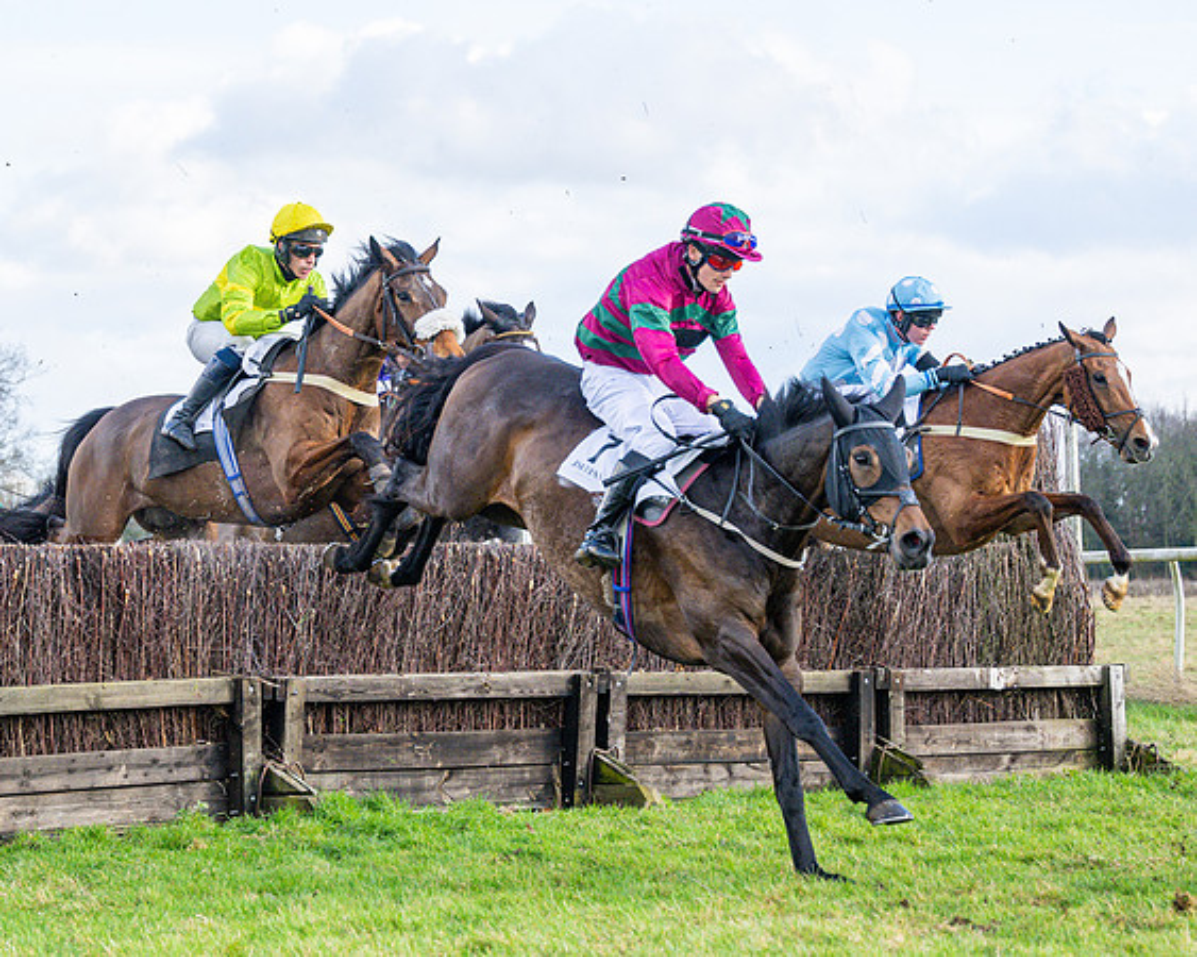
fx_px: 4020
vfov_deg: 13.6
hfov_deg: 16.9
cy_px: 407
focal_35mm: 114
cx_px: 328
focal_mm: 70
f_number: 4
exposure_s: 1/2000
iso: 640
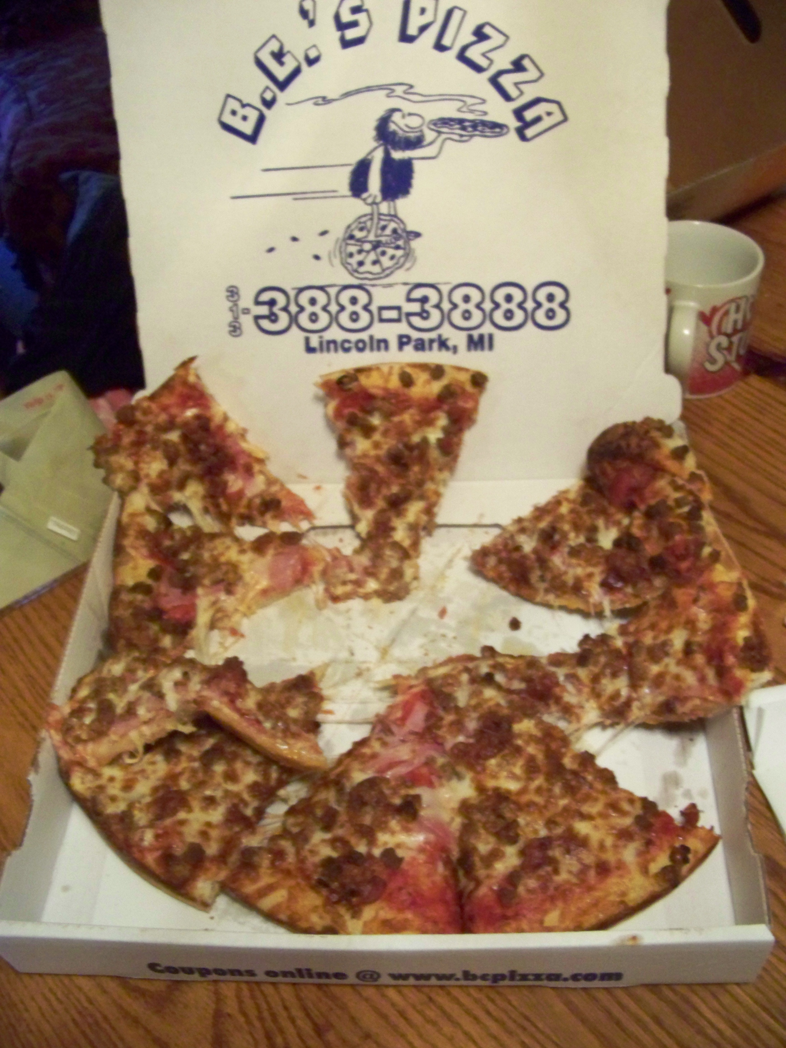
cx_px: 393
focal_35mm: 36
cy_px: 524
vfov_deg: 51.4
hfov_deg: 39.7
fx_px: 1090
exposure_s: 1/20
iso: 400
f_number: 2.8
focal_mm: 5.85
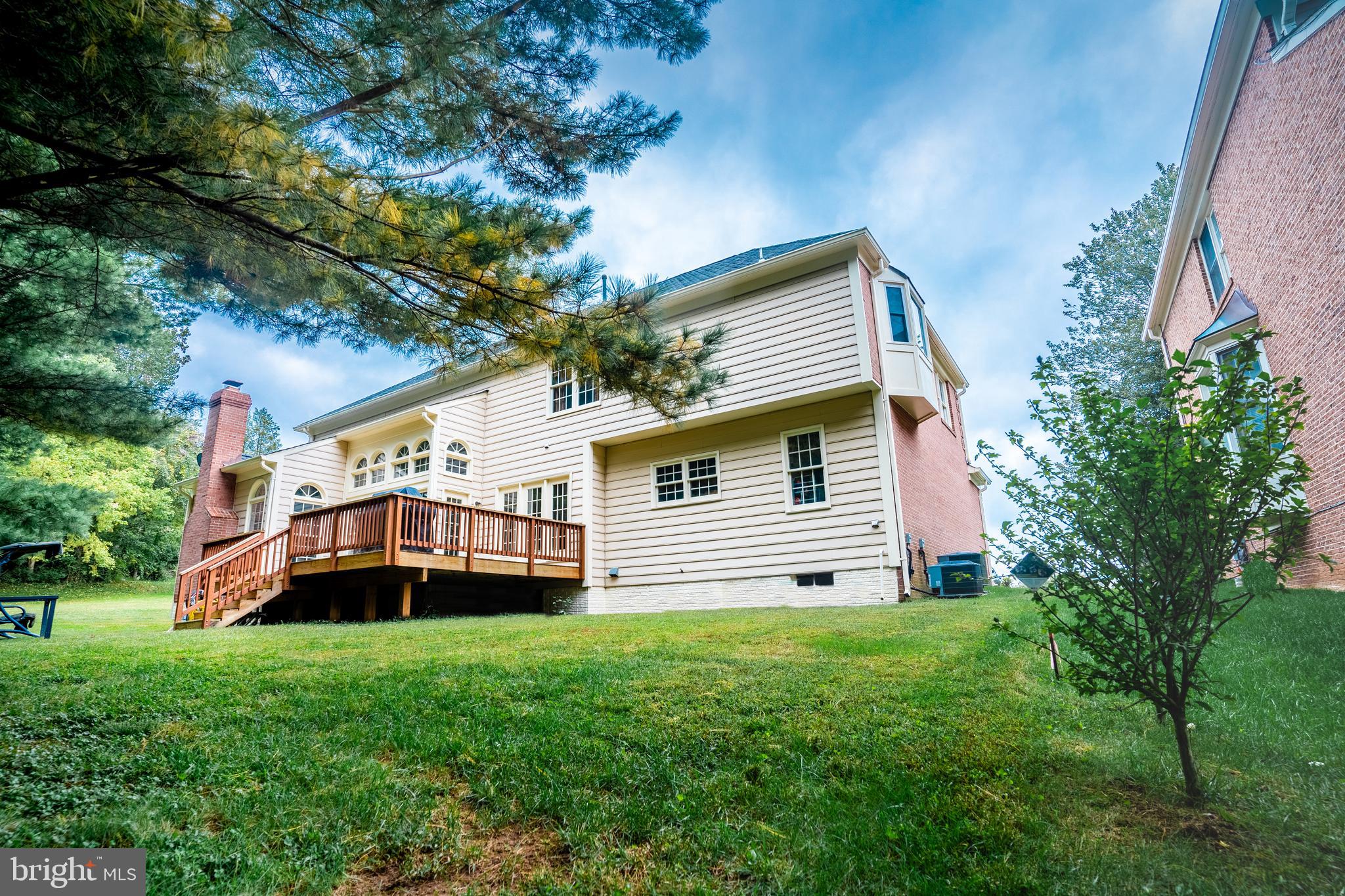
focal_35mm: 17
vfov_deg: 70.4
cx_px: 672
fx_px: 635
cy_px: 448
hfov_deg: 93.3
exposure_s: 1/1000
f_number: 5.6
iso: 500
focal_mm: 17
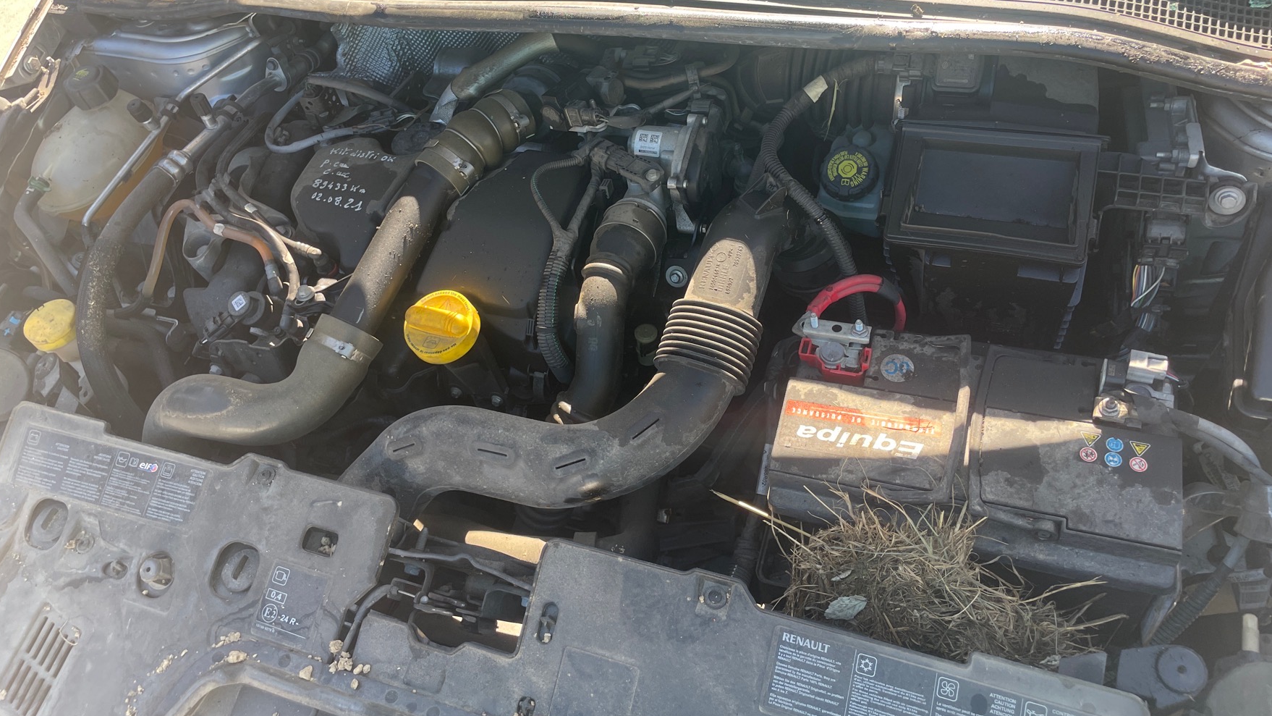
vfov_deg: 40.0
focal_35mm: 29
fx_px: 978
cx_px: 622
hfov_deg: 66.1
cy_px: 285
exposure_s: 1/192
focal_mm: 4.2
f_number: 1.6
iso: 32
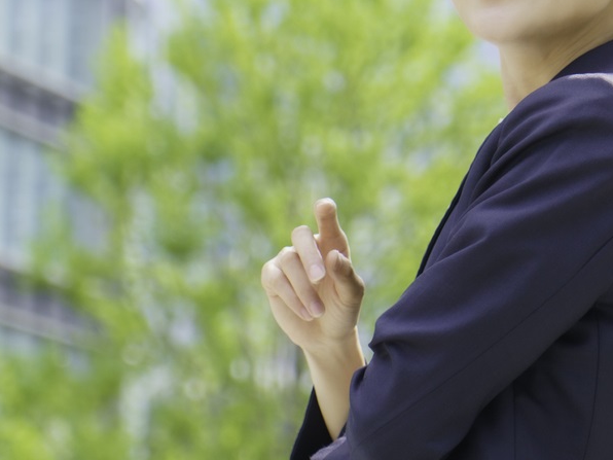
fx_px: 4002
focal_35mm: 226
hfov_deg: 8.8
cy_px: 191
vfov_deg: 6.6
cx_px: 302
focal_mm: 70
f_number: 4
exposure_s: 1/320
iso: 100
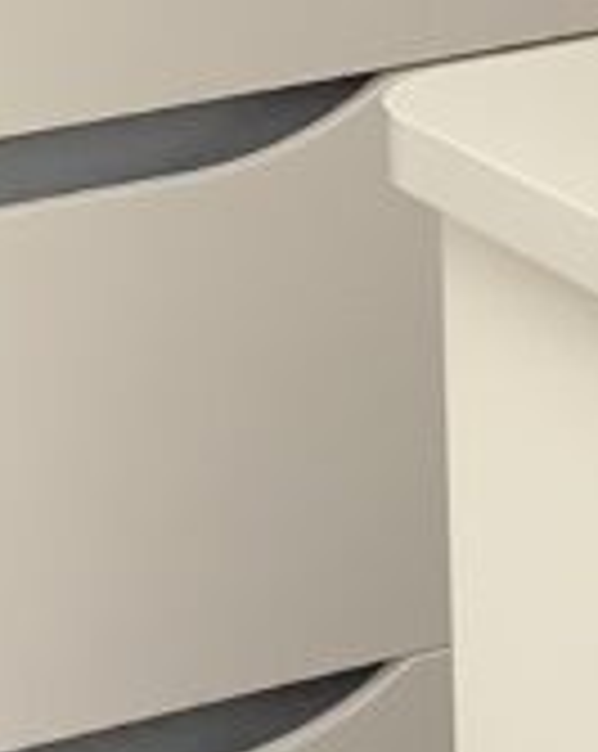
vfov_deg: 10.0
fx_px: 4126
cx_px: -18
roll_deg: +0.9
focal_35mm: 186
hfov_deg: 8.2
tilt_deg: -9.6
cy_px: -437
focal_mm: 3.3
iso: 100
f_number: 2.4
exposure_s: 1/60
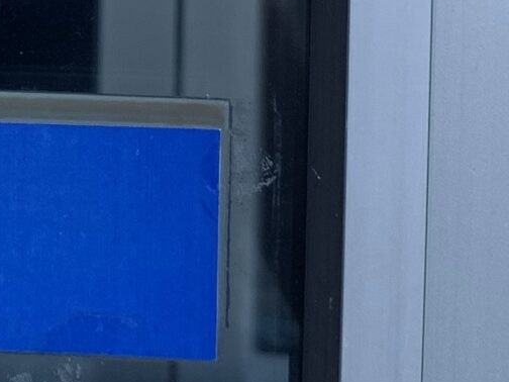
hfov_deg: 14.6
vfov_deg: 10.6
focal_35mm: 132
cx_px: -24
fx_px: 1941
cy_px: -291
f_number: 1.8
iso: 25
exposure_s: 1/345
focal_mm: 4.25
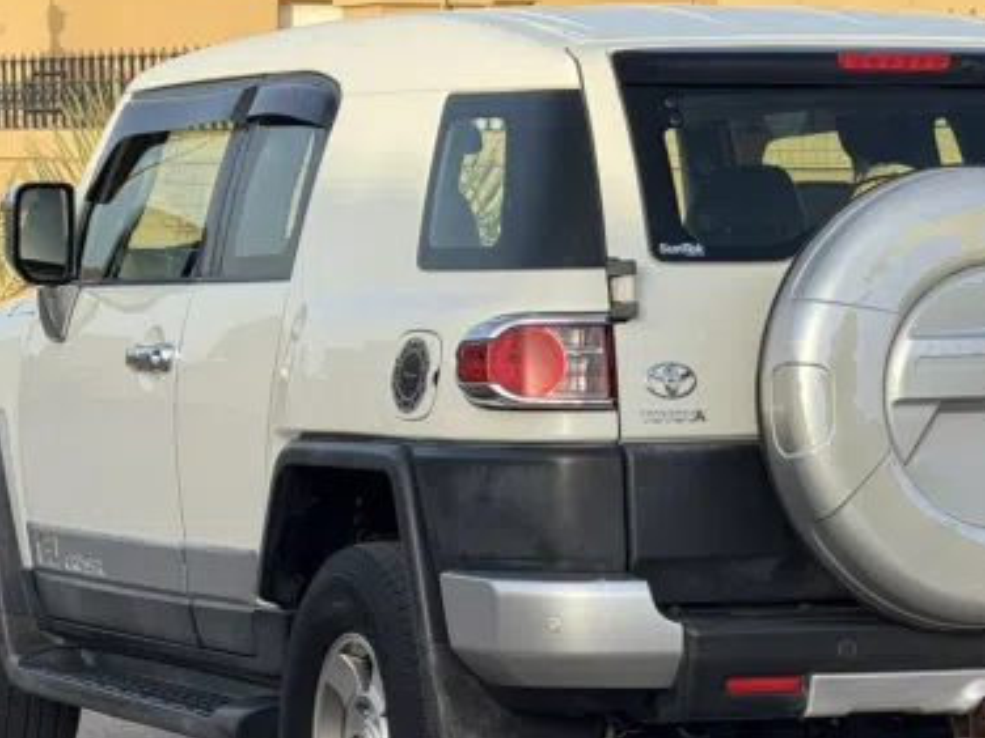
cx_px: 626
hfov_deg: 9.7
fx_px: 5805
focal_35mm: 204
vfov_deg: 7.3
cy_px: 424
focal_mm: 15.66
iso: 64
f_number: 2.8
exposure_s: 1/371
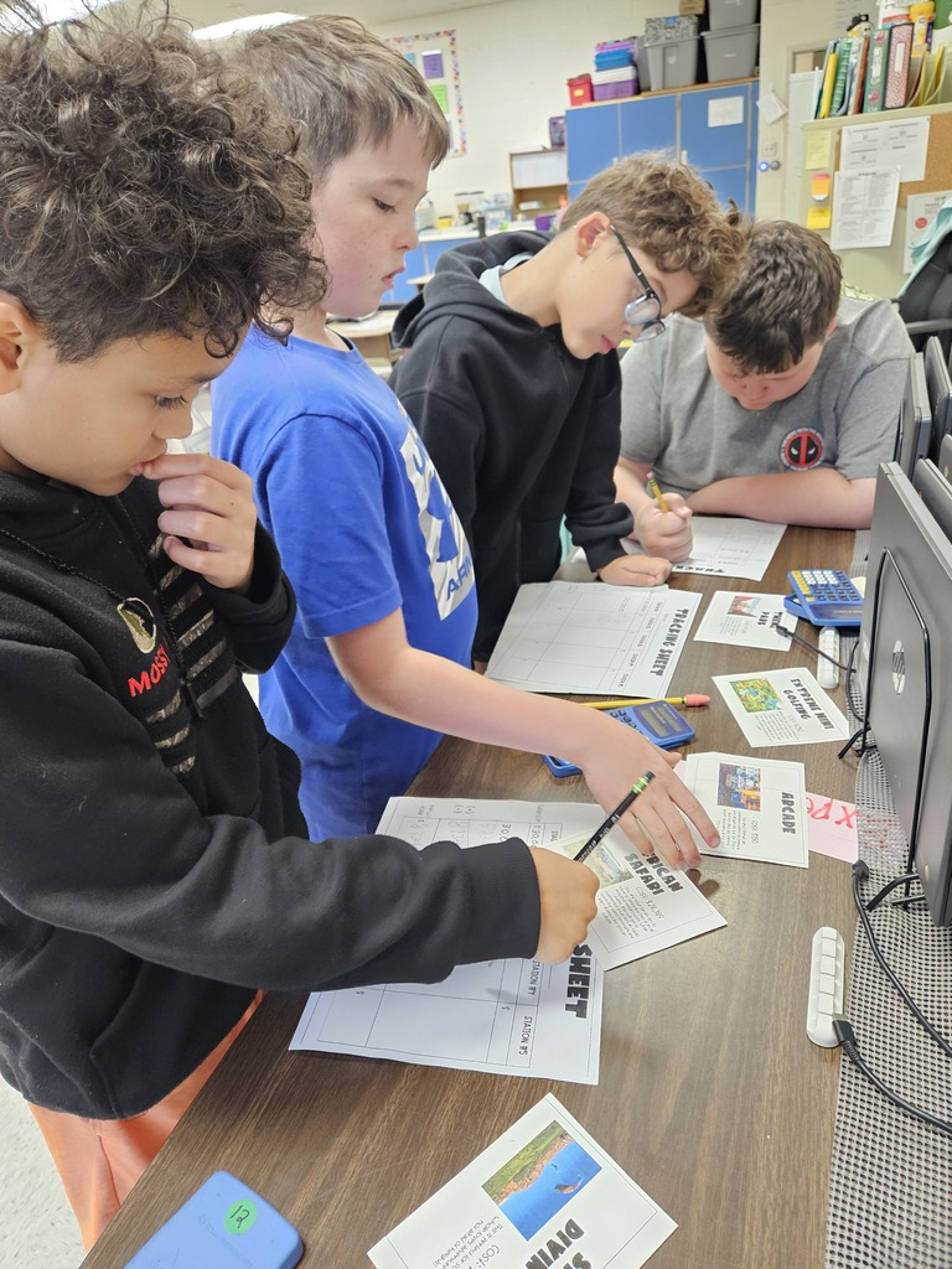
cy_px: 634
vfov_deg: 73.9
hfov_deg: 58.9
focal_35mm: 23
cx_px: 476
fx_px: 843
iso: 1000
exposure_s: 1/120
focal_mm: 5.4
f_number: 1.8
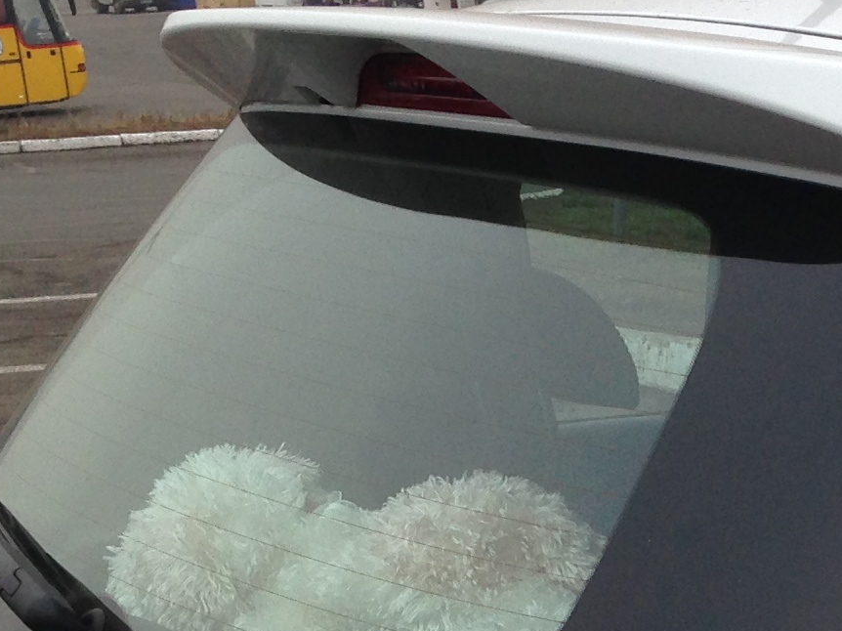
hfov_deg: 15.4
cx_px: 930
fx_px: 3040
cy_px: 904
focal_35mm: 125
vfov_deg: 11.4
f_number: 2.4
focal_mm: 4.13
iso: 50
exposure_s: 1/205
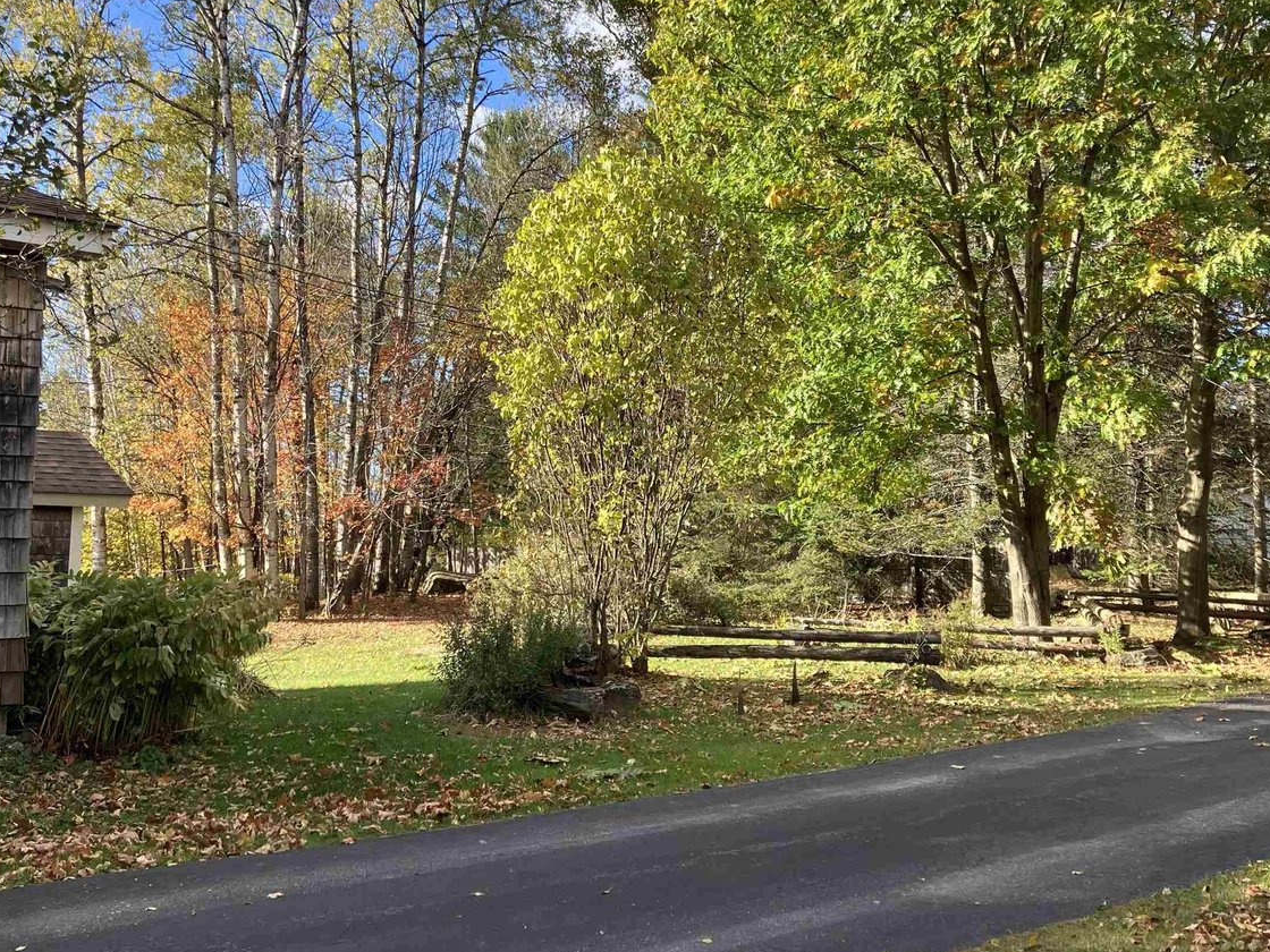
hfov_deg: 46.8
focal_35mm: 40
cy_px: 325
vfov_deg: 35.6
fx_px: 1468
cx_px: 641
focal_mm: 3.99
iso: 32
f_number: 1.8
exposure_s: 1/552
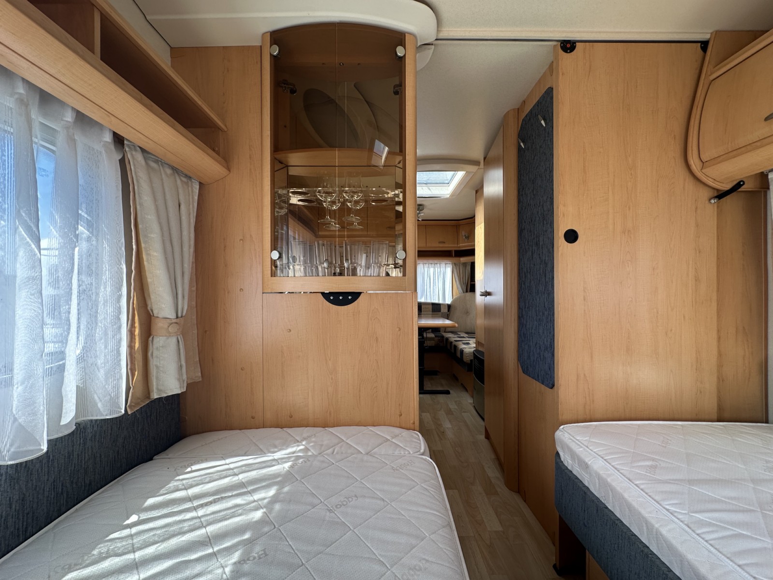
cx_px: 386
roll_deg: +0.5
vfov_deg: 85.7
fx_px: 313
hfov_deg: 102.1
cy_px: 290
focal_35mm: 14
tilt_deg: +0.2
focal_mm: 2.22
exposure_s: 1/120
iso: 40
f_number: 2.2
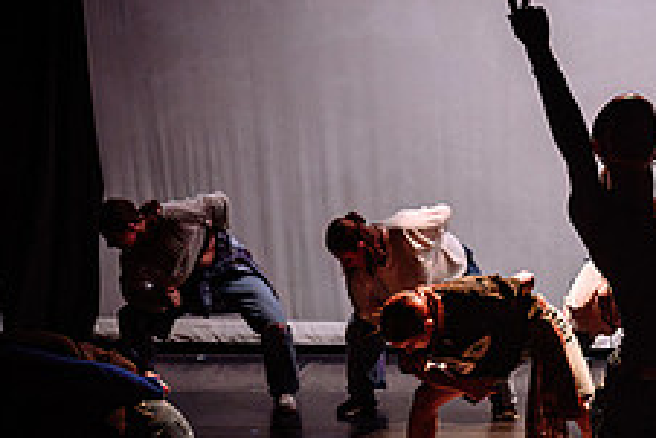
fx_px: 1240
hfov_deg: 29.1
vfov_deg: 19.3
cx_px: 500
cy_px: 469
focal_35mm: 68
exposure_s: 1/300
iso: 2000
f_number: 2.8
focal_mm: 24
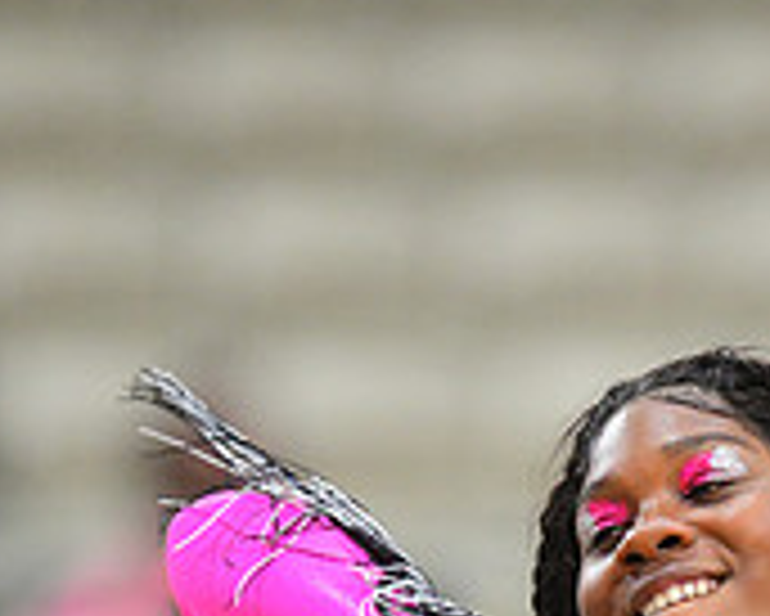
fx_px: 21822
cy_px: 803
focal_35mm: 957
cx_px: 707
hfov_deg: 2.0
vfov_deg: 1.6
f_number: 3.2
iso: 6400
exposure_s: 1/1000
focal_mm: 300
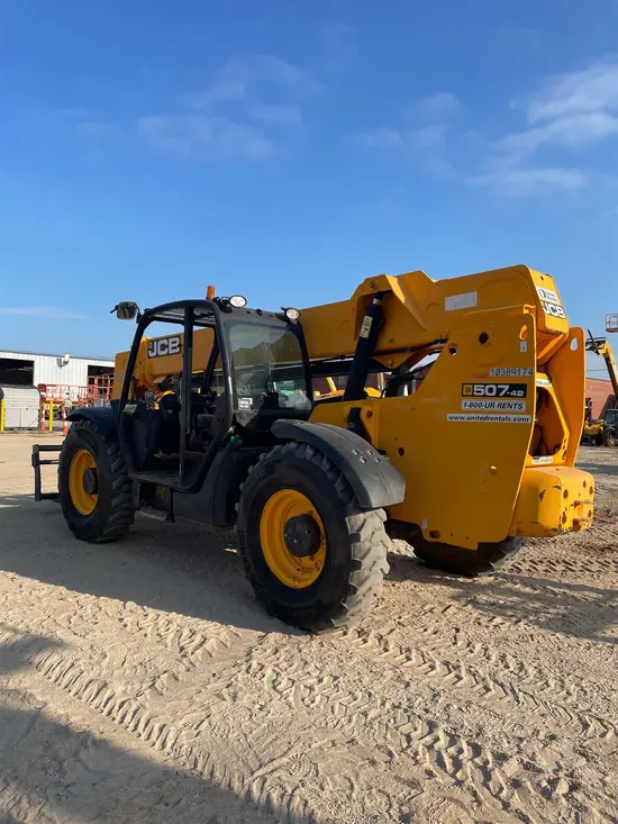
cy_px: 412
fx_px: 619
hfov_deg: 53.1
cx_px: 309
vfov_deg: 67.3
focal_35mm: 26
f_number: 1.6
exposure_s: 1/3205
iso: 50
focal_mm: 4.2
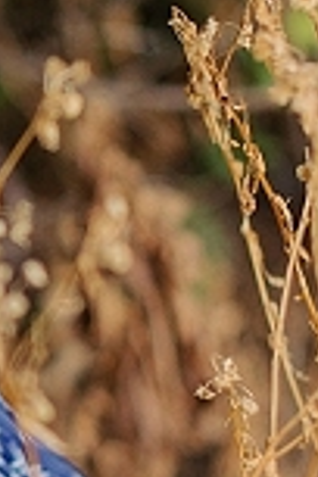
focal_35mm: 251
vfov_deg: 8.2
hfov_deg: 5.4
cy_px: 226
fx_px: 3325
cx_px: -309
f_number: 2.2
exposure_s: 1/800
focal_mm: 50
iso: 400
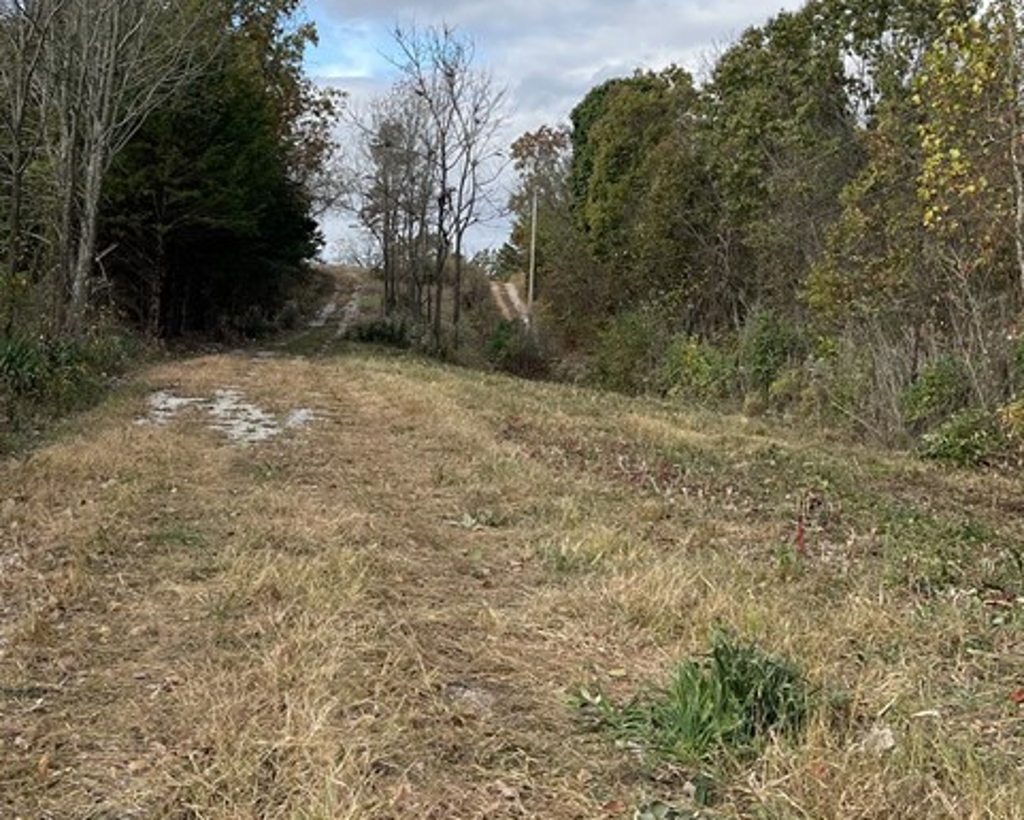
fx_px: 1637
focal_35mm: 54
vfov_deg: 26.6
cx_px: 385
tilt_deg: +9.2
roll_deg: -1.5
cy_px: 6
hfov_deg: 34.6
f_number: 1.5
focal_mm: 5.7
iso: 50
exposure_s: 1/3257
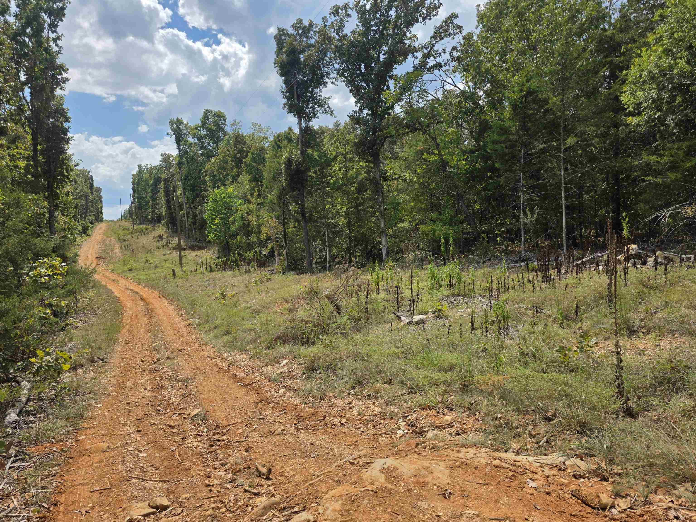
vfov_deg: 58.9
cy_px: 261
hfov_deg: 73.9
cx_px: 348
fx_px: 462
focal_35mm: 23
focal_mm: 6.3
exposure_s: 1/6809
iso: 80
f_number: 1.7
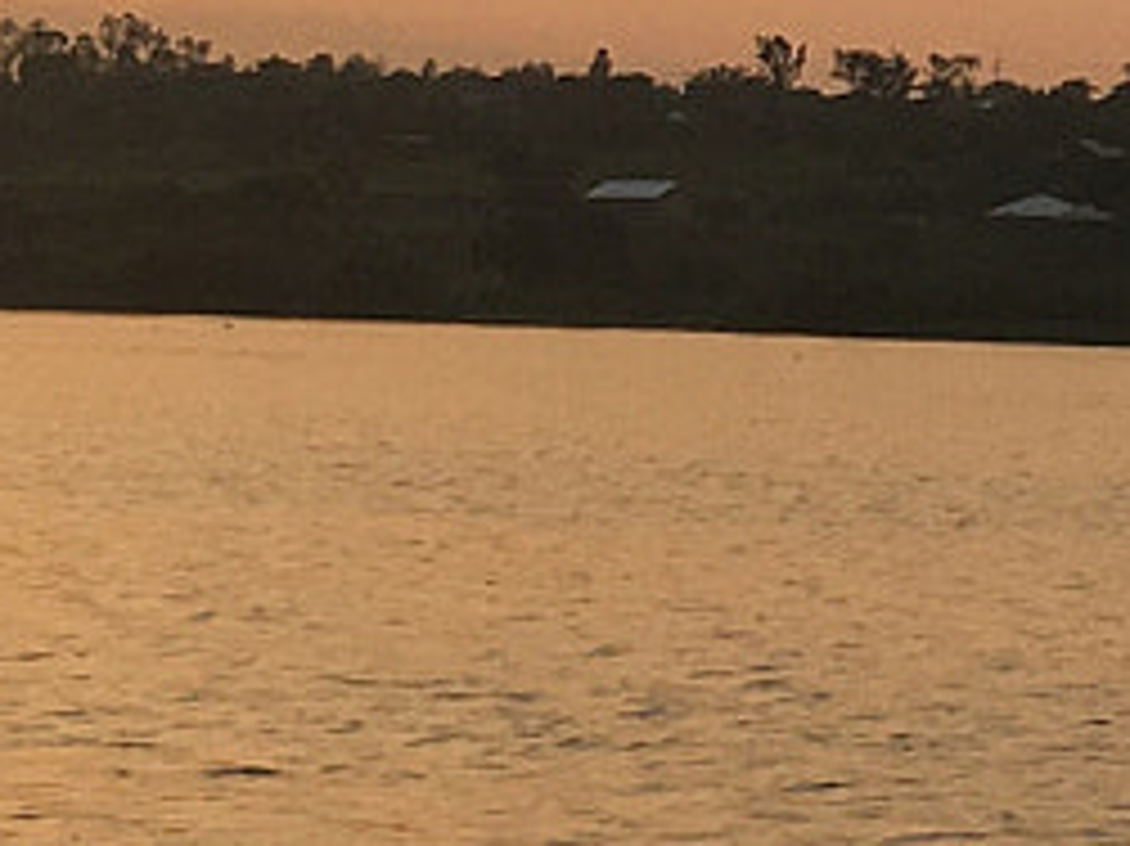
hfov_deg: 10.1
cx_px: 1999
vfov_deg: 7.9
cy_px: -230
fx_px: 6036
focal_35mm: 185
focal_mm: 4.15
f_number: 2.2
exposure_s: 1/974
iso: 25
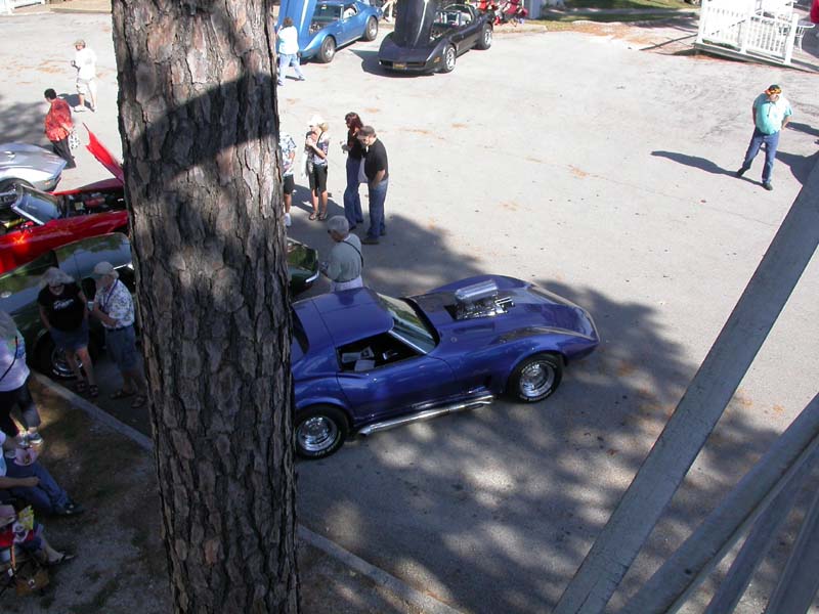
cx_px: 410
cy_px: 307
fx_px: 899
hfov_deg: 49.0
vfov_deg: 37.7
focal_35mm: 38
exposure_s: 1/236
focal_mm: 7.85
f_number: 6
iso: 100
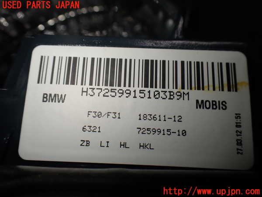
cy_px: 98
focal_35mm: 30
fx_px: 227
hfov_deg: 60.0
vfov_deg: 46.8
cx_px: 131
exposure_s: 1/200
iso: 100
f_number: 3.2
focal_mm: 5.4
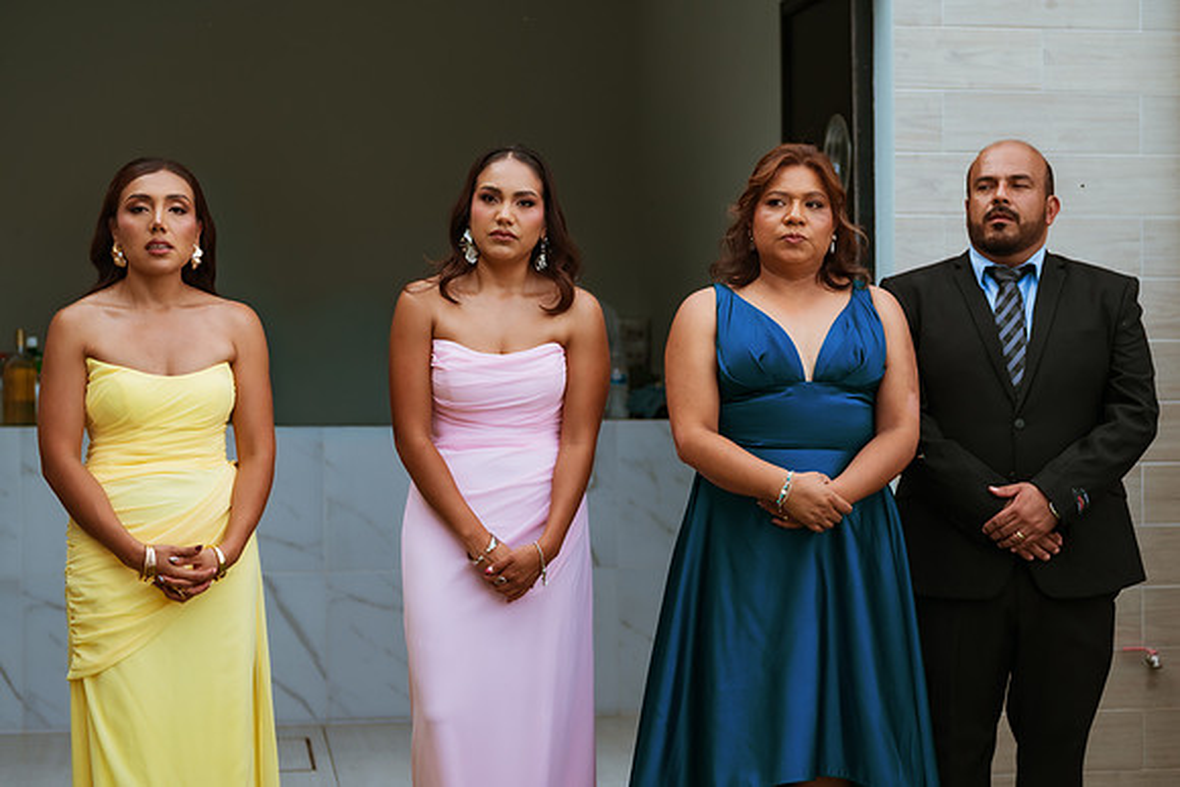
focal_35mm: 71
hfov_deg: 28.6
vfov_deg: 19.3
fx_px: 2316
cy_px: 438
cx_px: 642
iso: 100
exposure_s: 1/1250
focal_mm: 62
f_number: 2.8
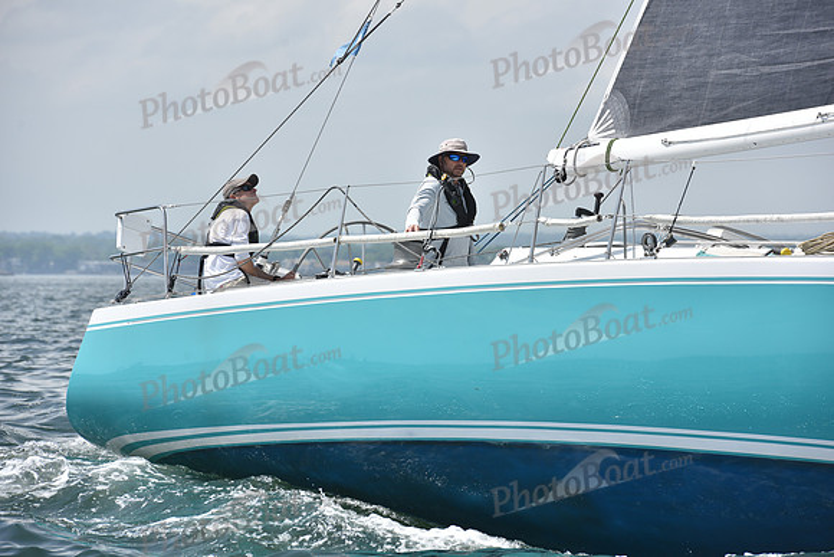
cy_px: 278
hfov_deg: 10.3
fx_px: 4634
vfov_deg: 6.9
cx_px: 417
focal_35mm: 200
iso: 200
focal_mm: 200
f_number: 8
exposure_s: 1/800
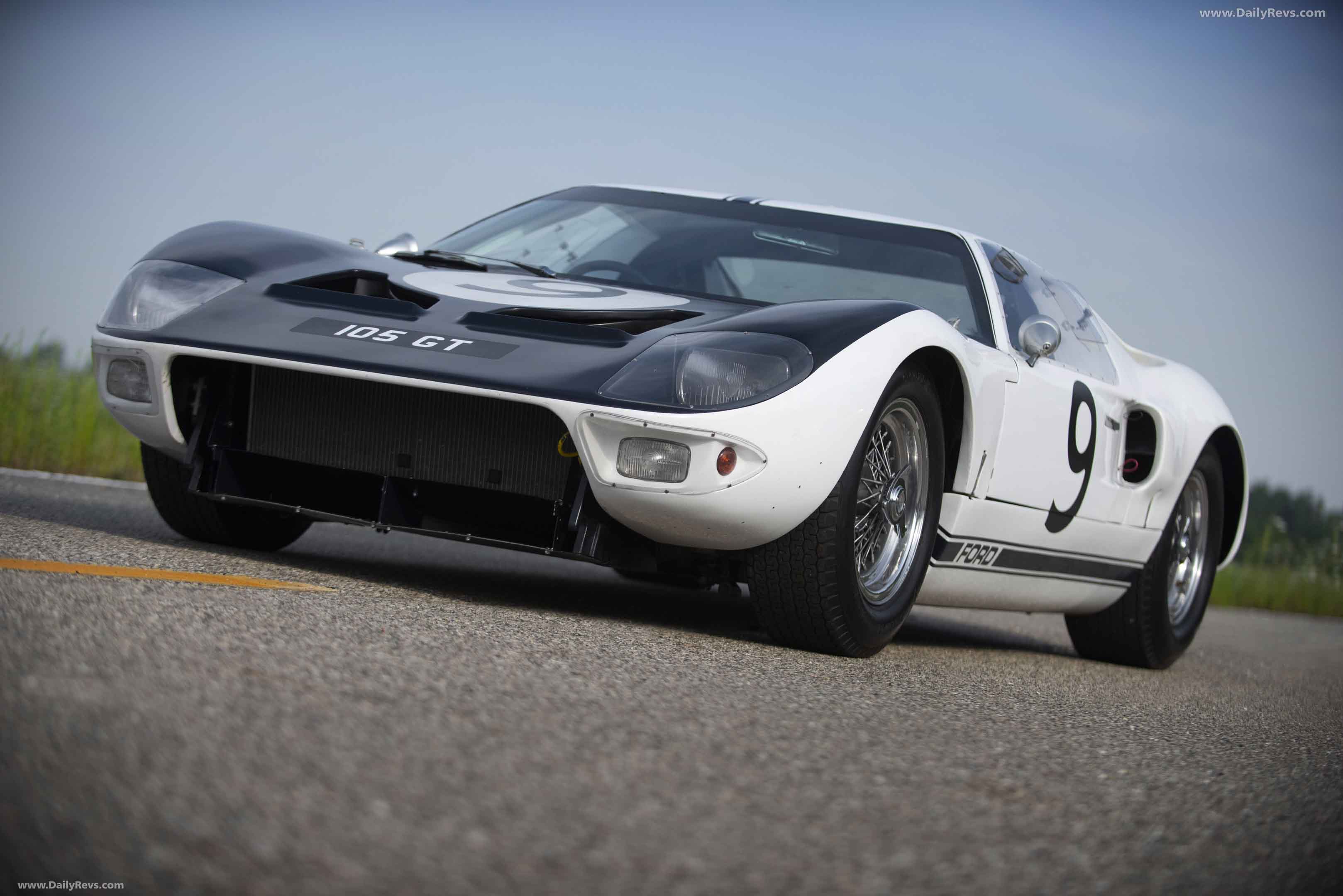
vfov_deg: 15.9
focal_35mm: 86
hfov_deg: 23.6
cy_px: 448
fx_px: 3209
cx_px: 672
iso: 400
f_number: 2.8
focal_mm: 86
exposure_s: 1/8000
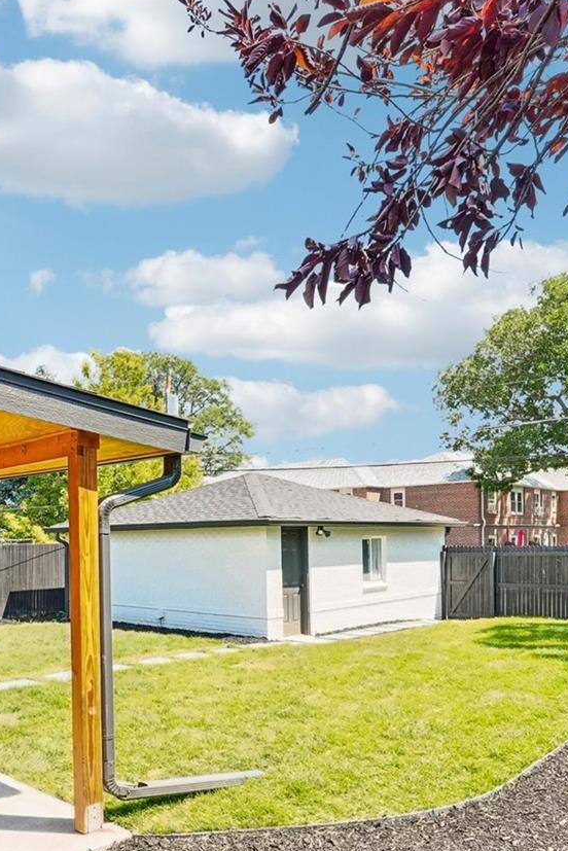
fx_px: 686
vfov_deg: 62.6
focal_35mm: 29
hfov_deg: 44.3
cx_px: 185
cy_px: 538
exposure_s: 1/160
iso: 800
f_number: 8
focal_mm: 10
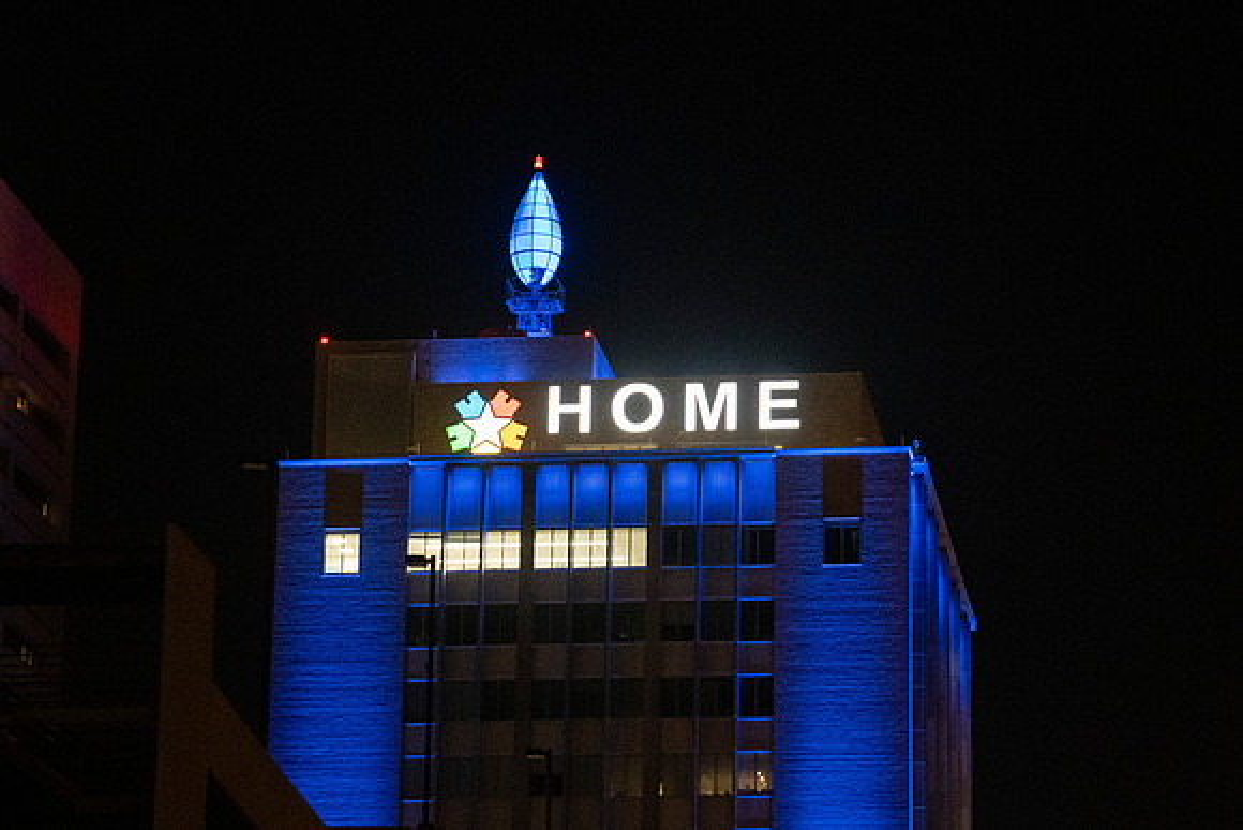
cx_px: 688
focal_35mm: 136
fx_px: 4705
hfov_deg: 15.0
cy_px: 402
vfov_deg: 10.1
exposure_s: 1/125
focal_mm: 70
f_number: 2.8
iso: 5000
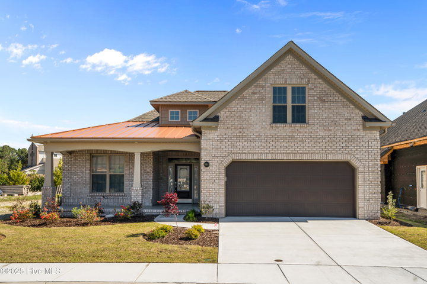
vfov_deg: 41.1
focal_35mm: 32
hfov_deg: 58.7
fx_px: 380
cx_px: 214
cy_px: 142
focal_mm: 32
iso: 100
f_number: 7.1
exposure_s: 1/250
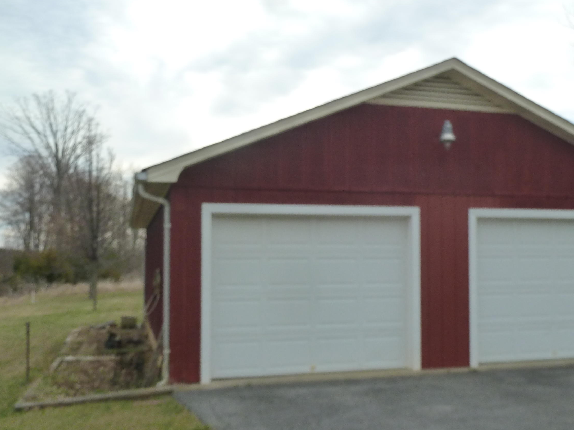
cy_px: 255
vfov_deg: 33.5
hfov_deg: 43.3
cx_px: 380
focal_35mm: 43
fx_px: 713
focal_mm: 5.3
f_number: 4
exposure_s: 1/500
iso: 125
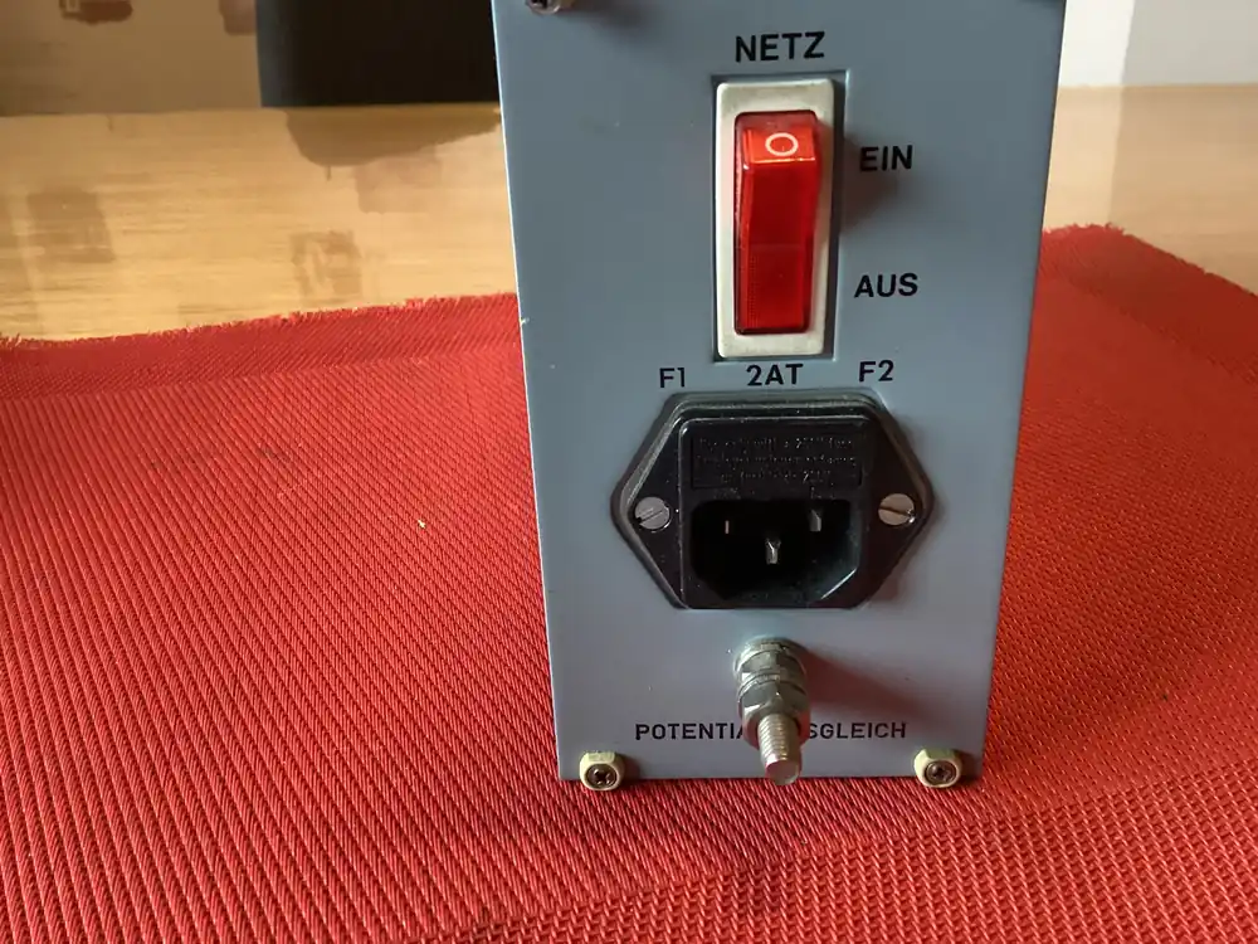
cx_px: 629
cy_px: 472
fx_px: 1127
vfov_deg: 45.4
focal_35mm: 31
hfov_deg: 58.4
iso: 320
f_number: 2.4
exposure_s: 1/60
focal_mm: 3.3
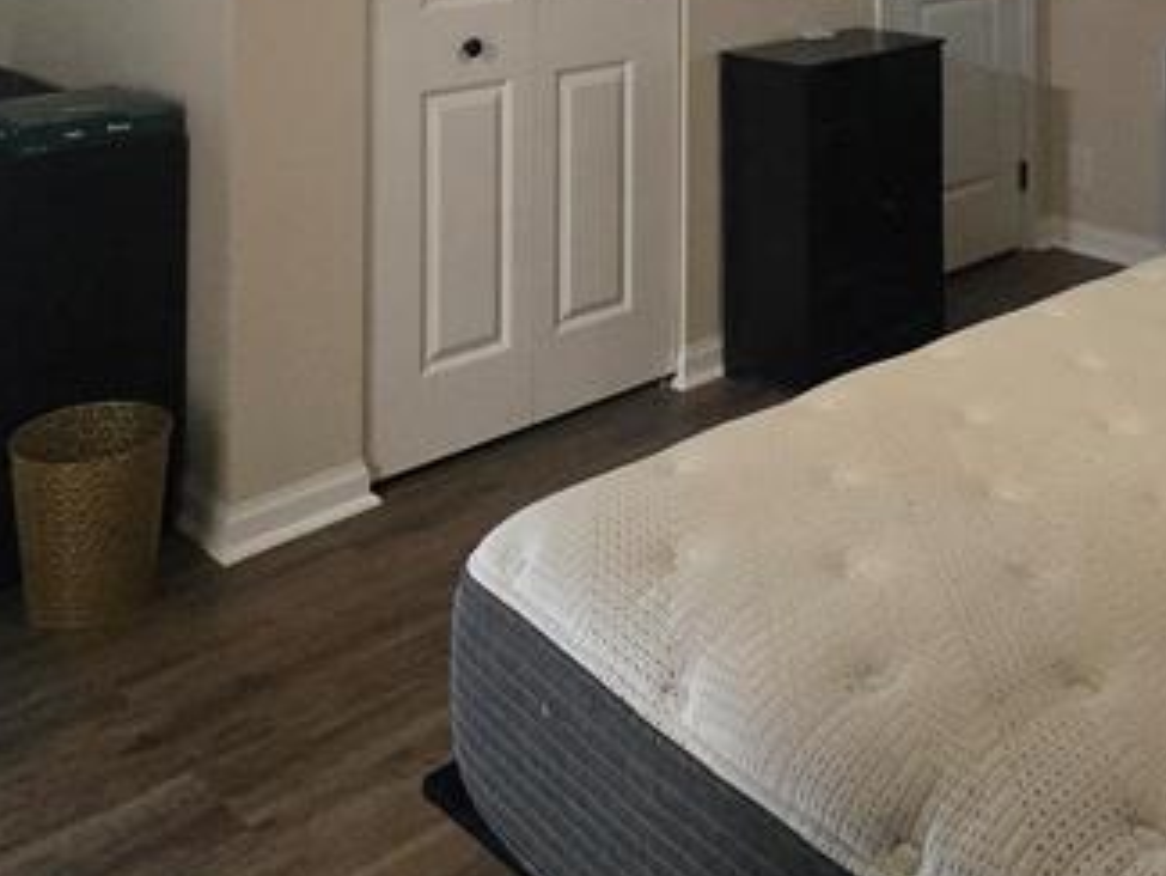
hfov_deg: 45.3
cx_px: 735
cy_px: -226
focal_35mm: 41
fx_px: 1382
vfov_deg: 29.3
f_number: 2.2
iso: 1250
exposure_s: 1/60
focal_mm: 2.2
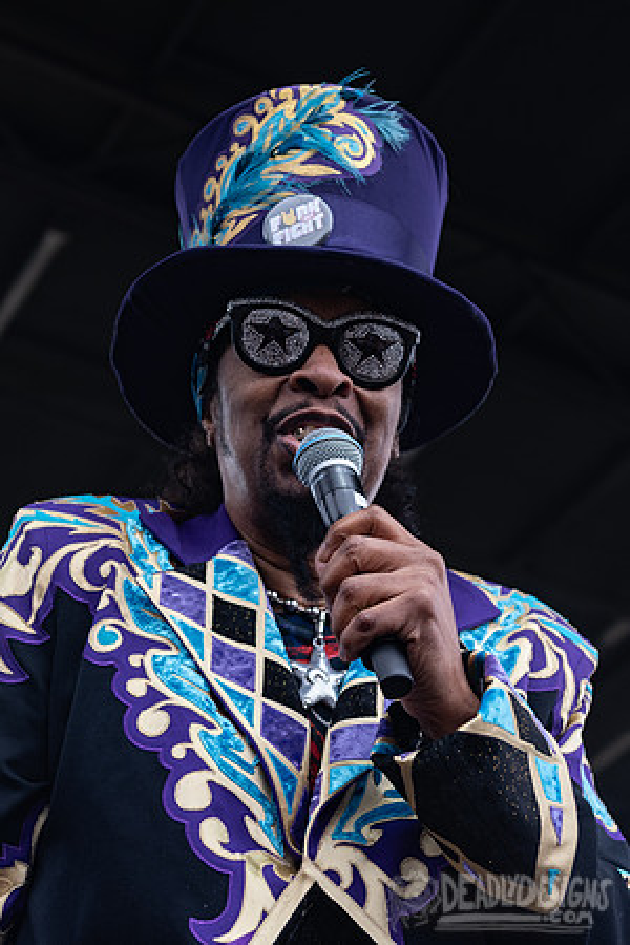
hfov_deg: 16.3
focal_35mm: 84
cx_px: 281
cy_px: 472
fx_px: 2203
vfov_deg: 24.2
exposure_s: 1/200
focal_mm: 56
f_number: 4
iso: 400
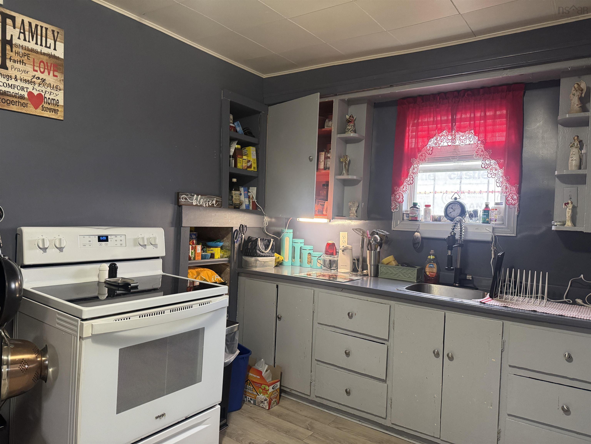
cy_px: 222
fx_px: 410
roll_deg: -0.3
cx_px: 296
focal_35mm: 24
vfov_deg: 56.8
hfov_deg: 71.6
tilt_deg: -0.5
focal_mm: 6.76
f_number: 1.78
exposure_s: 1/60
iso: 500
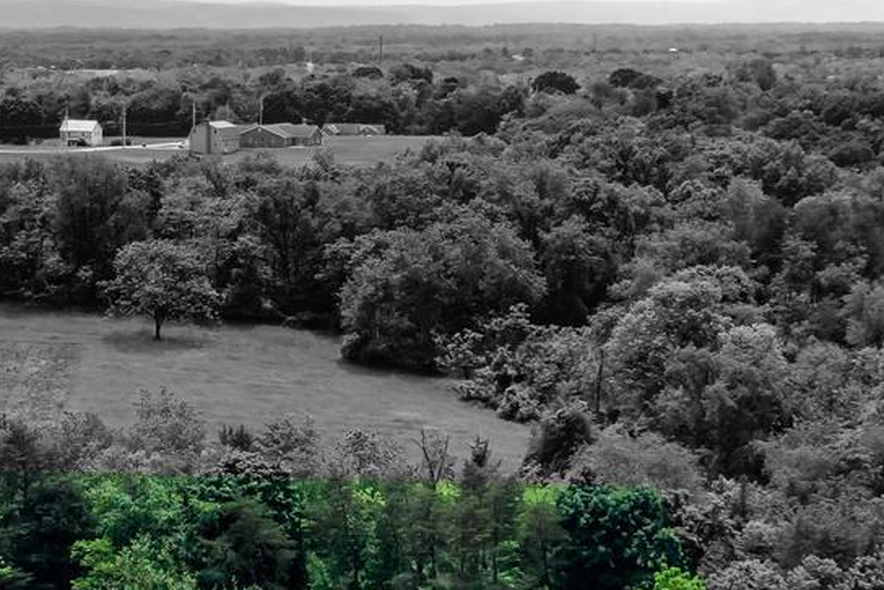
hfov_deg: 21.4
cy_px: 281
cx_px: 187
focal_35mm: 94
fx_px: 2309
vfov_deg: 14.6
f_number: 1.8
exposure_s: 1/2500
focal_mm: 8.67
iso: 100
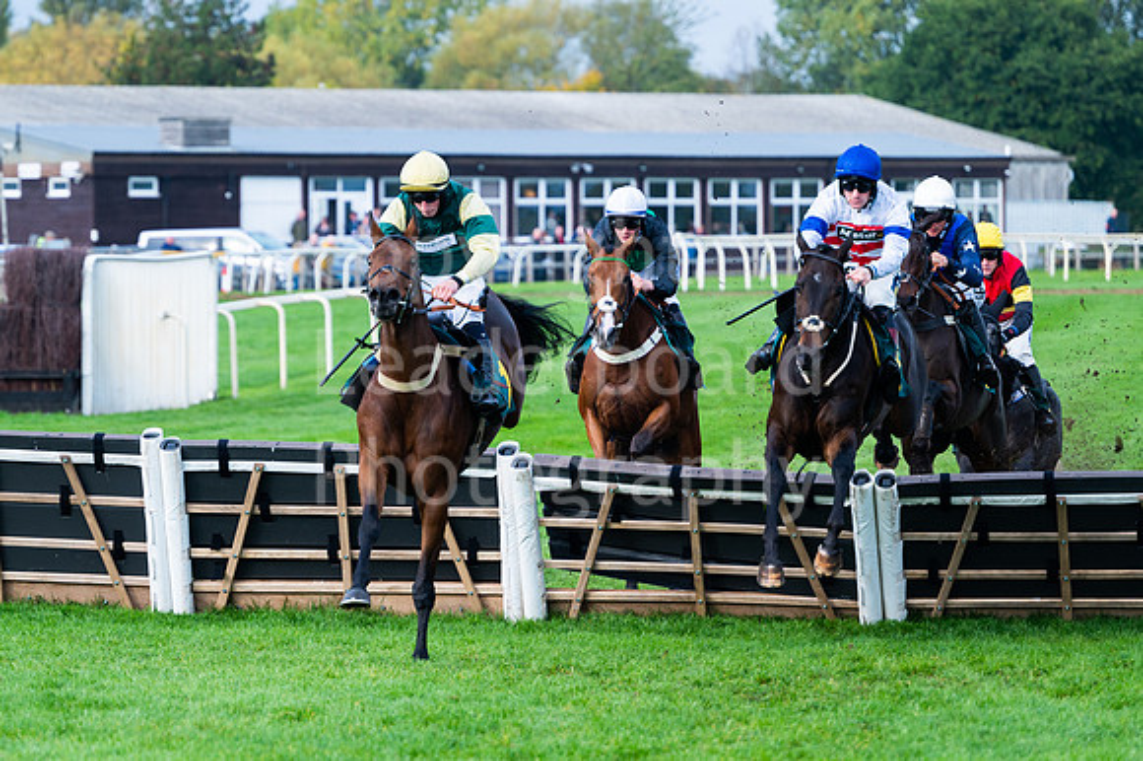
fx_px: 6073
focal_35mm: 191
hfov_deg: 10.8
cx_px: 516
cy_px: 343
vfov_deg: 7.2
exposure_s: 1/1000
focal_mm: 170
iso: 500
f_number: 4
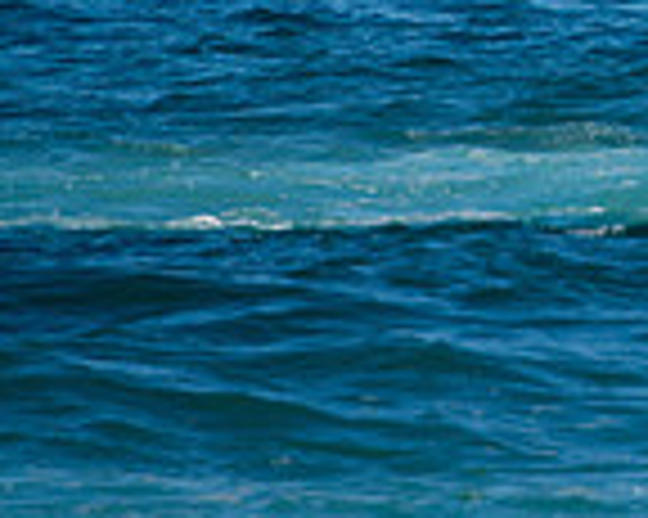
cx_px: 1179
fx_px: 45038
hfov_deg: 0.8
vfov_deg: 0.7
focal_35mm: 2350
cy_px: -196
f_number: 5.6
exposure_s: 1/2000
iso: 320
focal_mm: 400
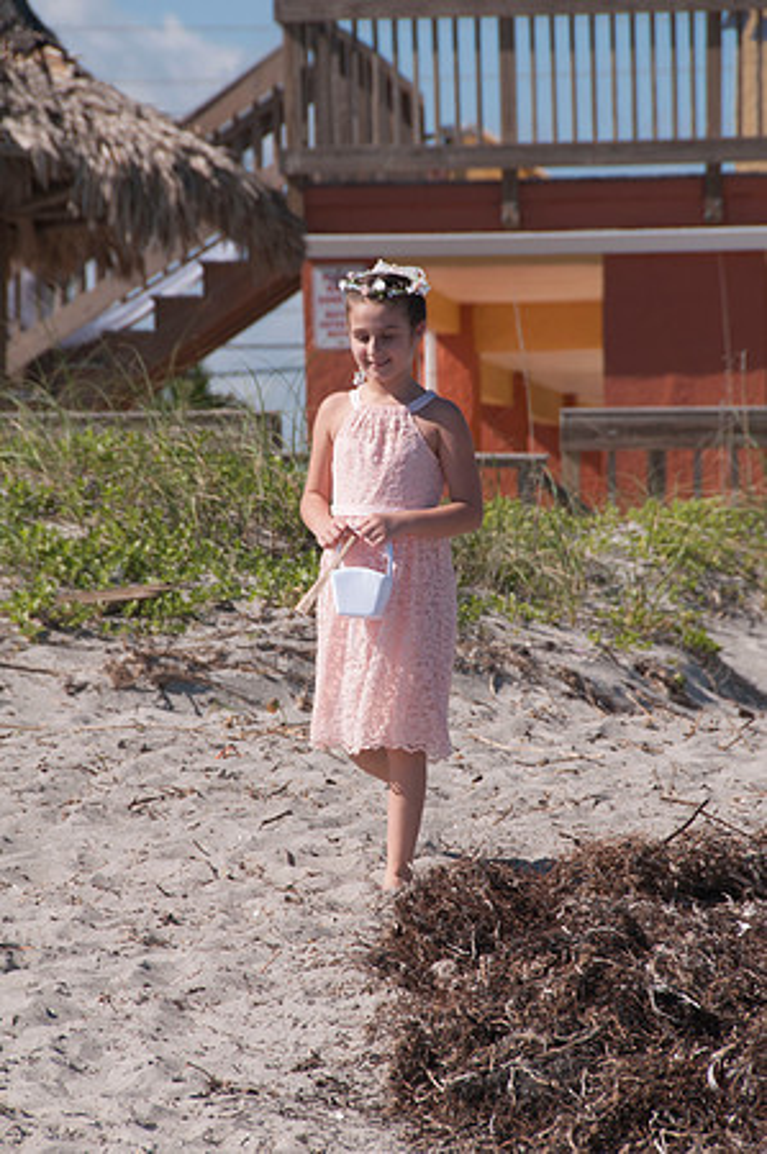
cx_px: 384
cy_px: 577
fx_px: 9609
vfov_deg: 6.9
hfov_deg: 4.6
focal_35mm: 300
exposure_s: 1/250
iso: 100
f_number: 11
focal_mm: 200
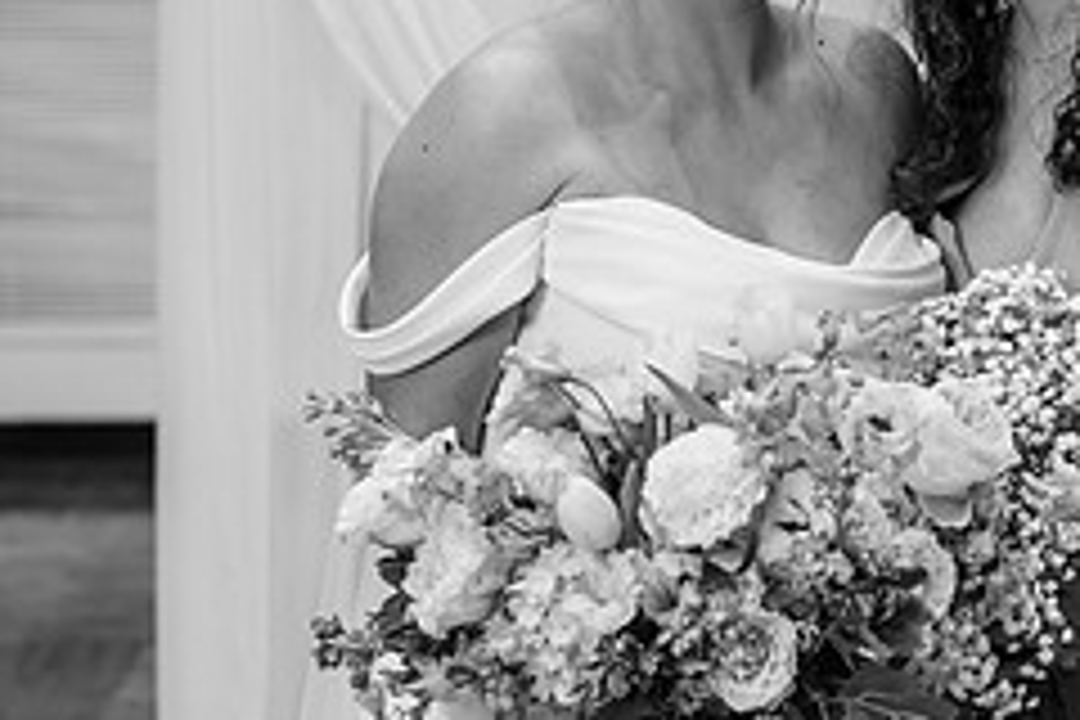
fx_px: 4200
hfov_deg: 14.6
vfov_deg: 9.8
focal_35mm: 140
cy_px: 65
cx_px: 860
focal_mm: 58
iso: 400
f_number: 3.2
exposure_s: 1/60
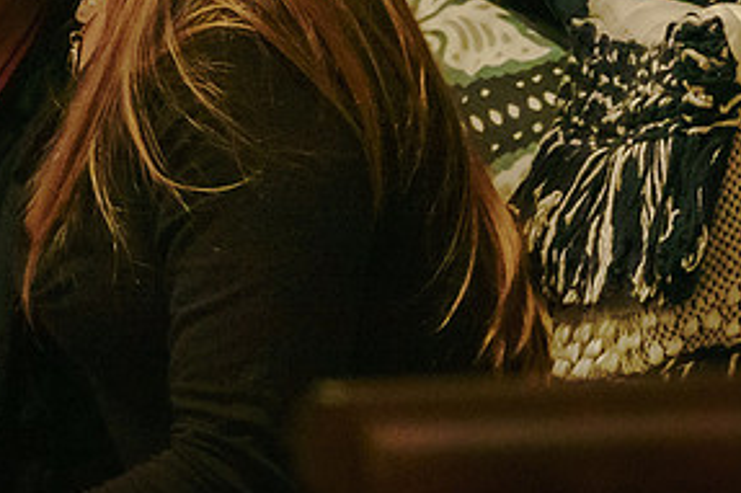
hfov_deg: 5.4
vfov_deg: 3.6
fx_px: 7837
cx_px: 184
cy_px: -36
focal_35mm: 381
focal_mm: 62.39
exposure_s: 1/125
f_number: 4
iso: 5000
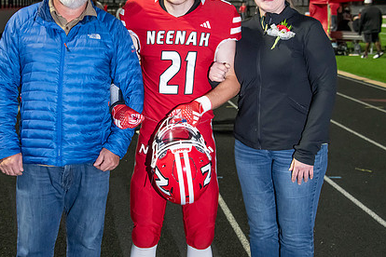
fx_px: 826
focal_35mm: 77
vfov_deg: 17.7
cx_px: 162
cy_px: 81
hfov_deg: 26.3
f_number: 5.6
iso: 5000
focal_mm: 55
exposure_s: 1/160
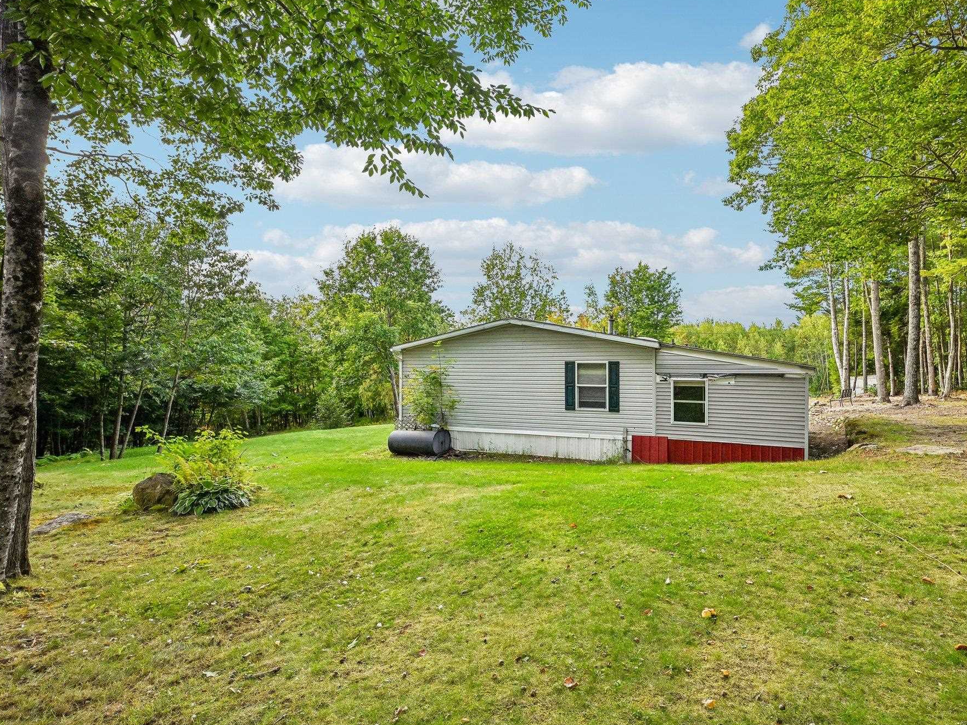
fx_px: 531
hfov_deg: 84.5
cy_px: 358
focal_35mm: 19
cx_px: 522
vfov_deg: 68.7
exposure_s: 1/100
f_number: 8
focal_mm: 17
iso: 400
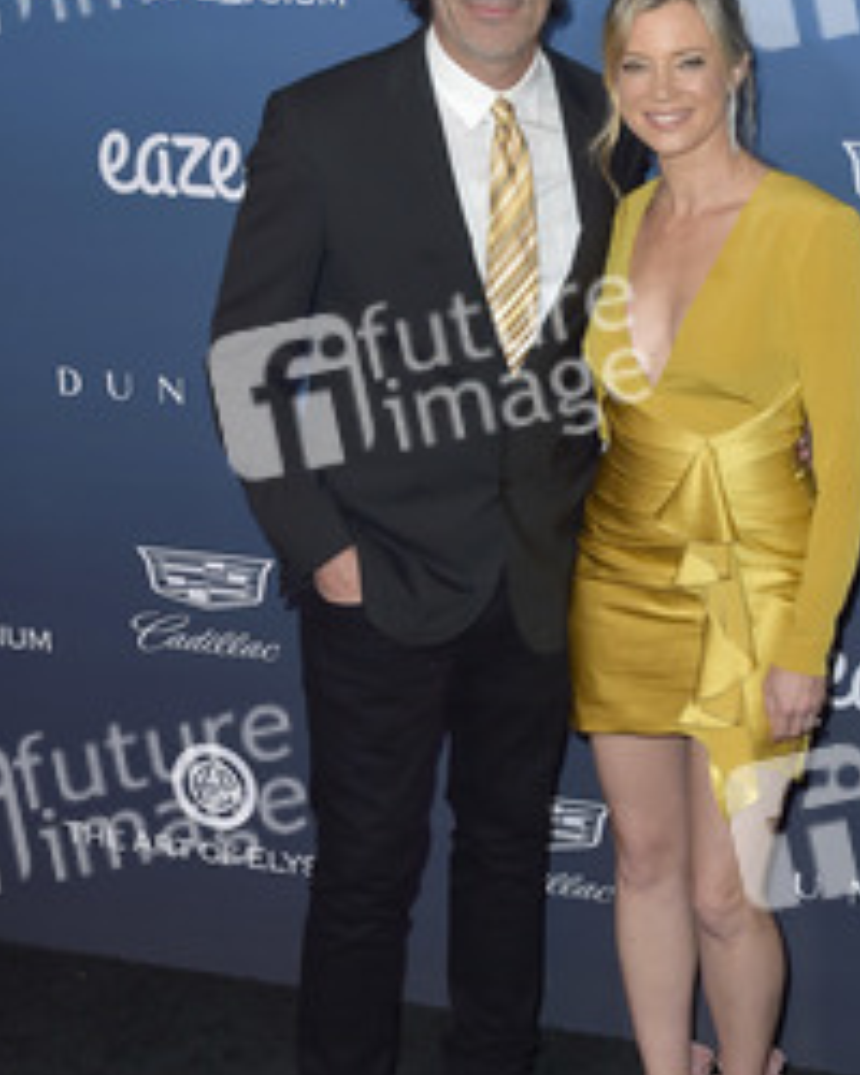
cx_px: 557
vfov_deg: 31.4
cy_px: 593
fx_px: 1909
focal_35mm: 60
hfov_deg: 25.3
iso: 250
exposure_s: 1/250
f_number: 5.6
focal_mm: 40
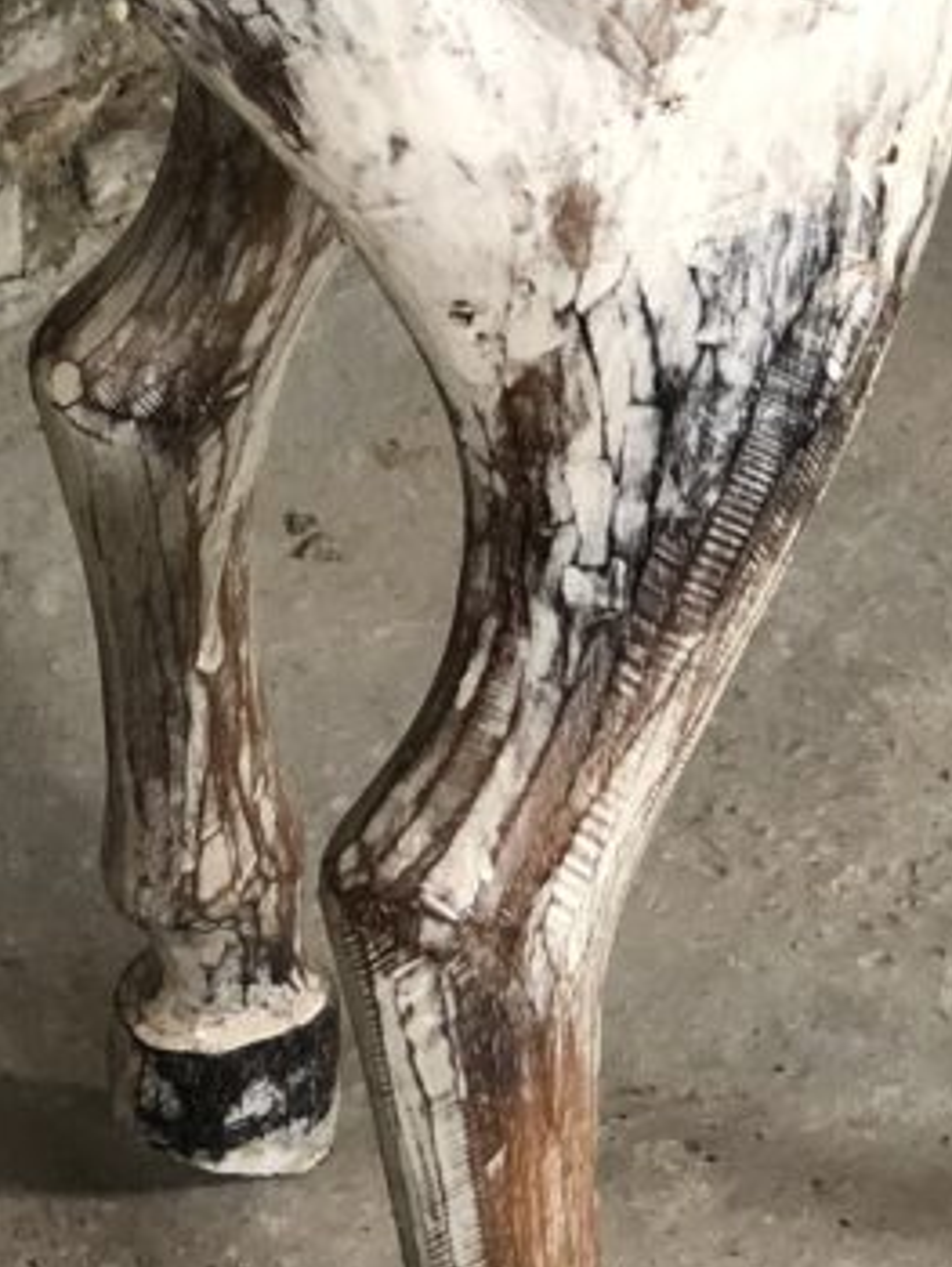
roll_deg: +0.3
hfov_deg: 9.7
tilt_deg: -35.0
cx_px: -127
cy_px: 416
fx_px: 5567
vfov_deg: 13.0
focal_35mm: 152
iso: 160
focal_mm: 6
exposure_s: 1/20
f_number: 2.4
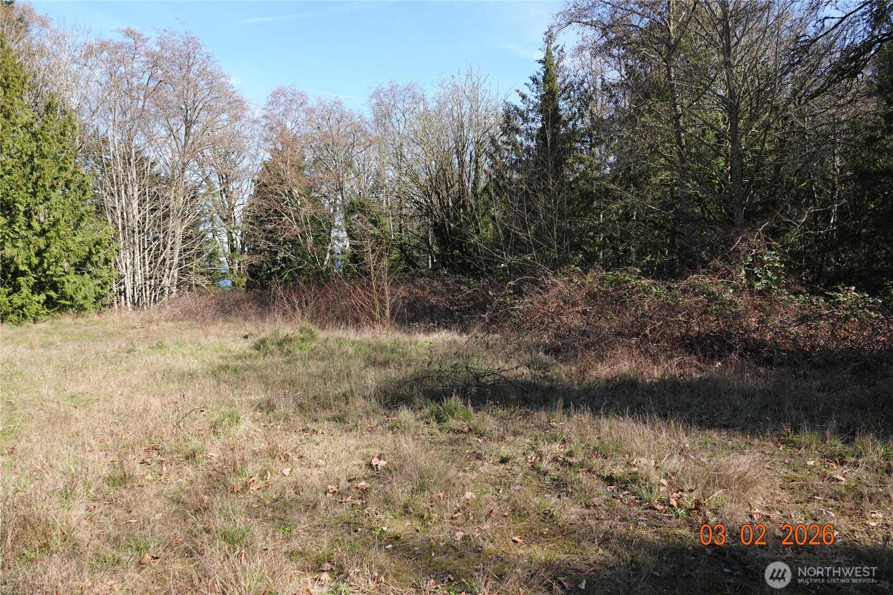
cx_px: 446
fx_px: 595
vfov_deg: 53.1
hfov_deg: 73.7
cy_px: 298
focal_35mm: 24
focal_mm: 8.8
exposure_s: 1/320
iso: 100
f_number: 4
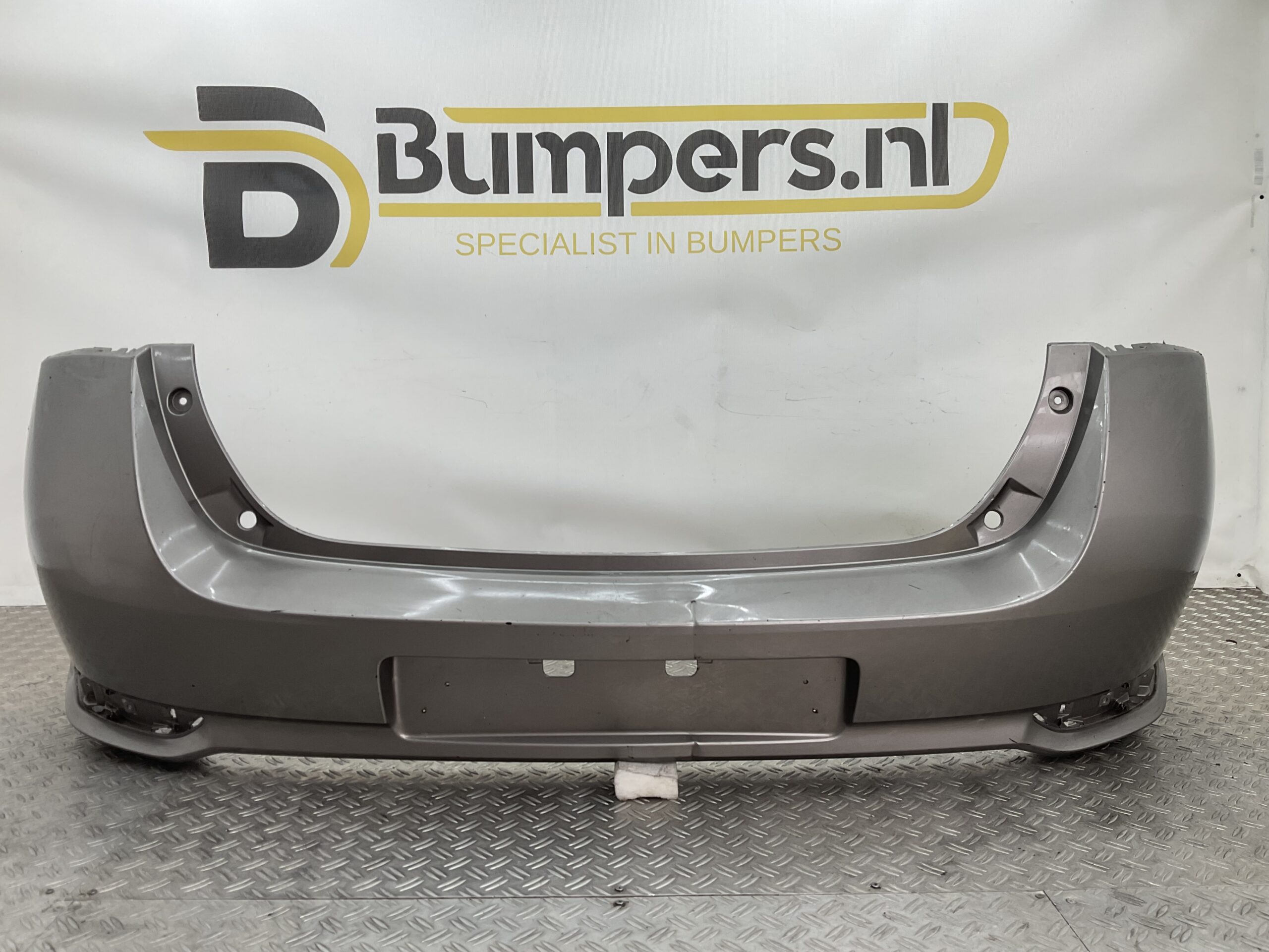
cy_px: 476
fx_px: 1063
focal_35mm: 29
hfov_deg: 61.7
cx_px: 634
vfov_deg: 48.2
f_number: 1.8
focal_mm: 3
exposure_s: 1/123
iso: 16
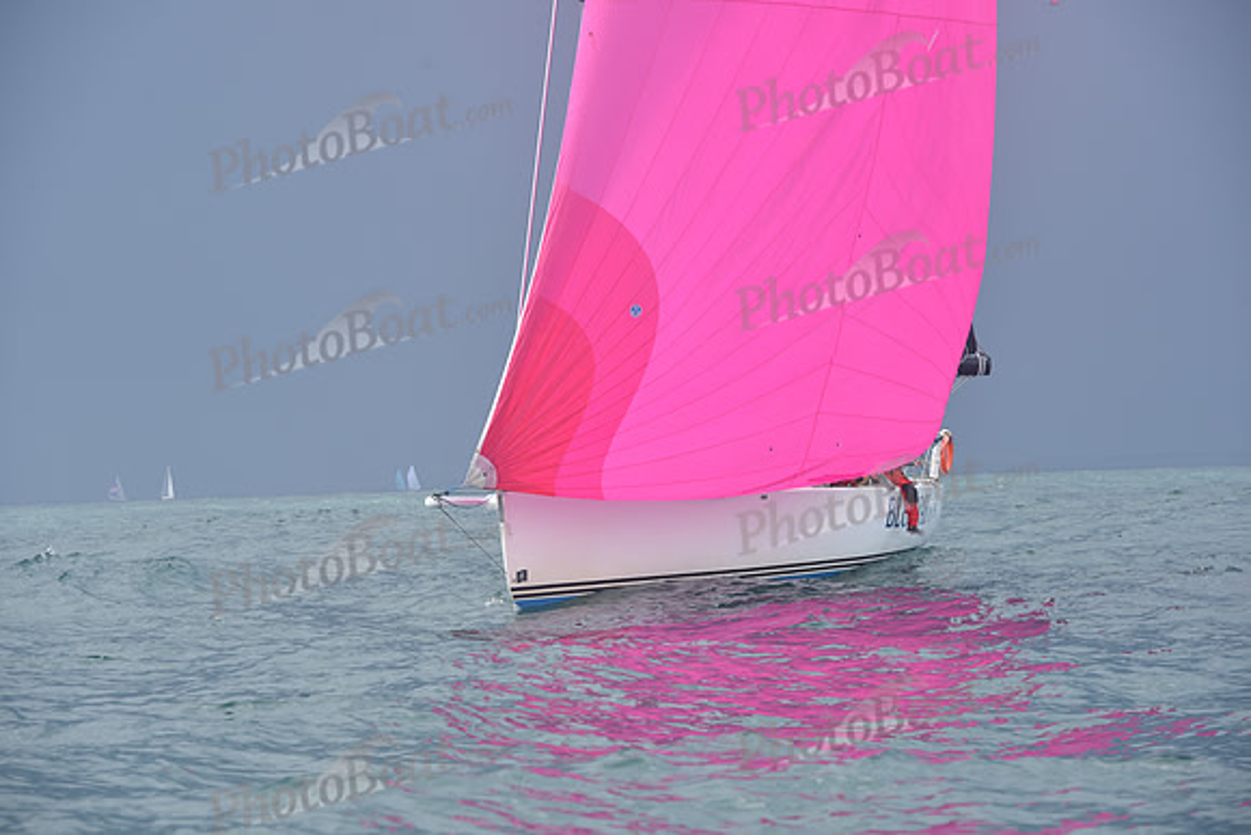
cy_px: 418
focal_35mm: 135
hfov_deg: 15.2
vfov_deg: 10.2
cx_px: 626
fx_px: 4692
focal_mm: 135
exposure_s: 1/800
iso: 320
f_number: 7.1
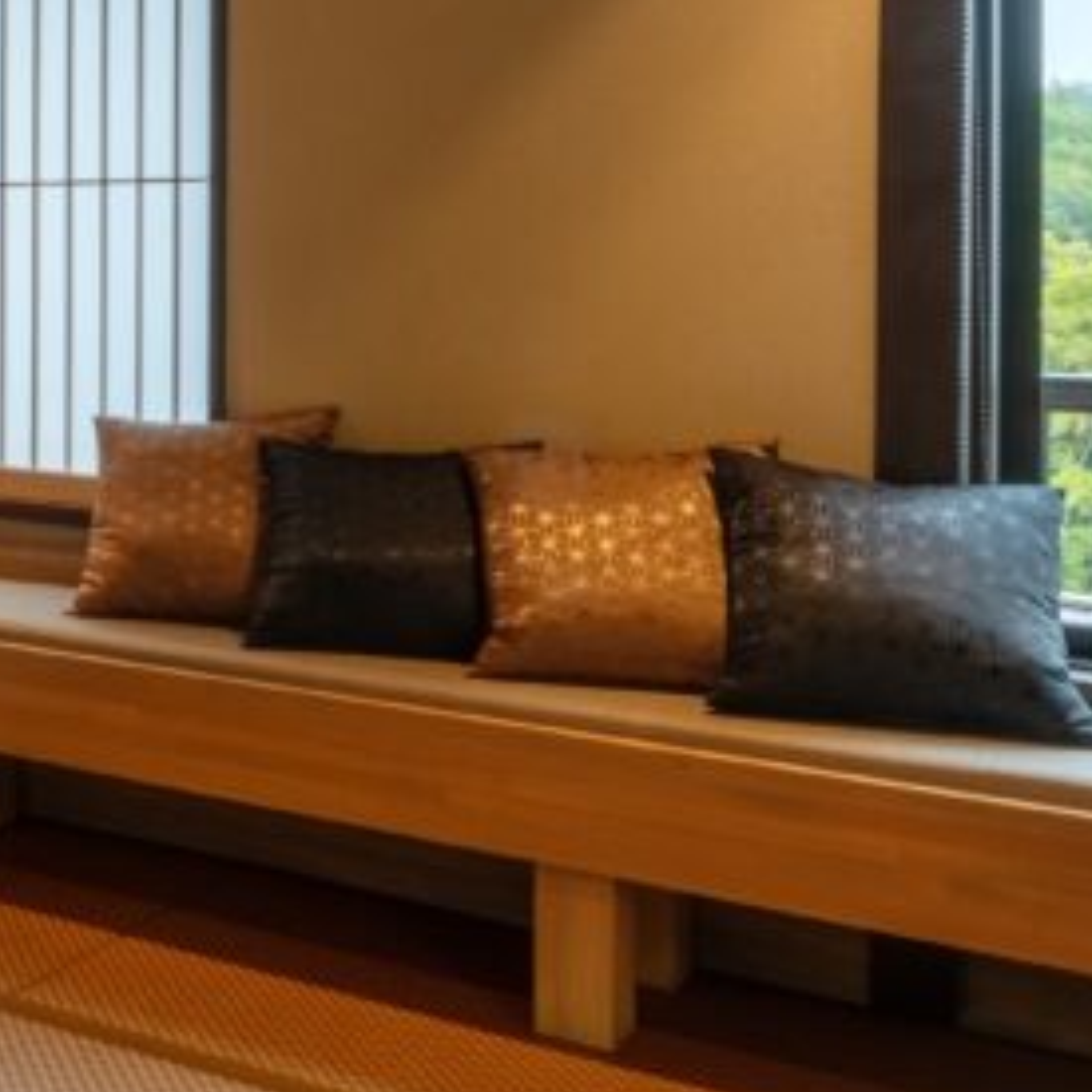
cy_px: 238
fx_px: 1856
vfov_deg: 32.0
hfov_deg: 27.3
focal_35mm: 52
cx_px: -334
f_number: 14
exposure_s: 1/100
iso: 100
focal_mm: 14
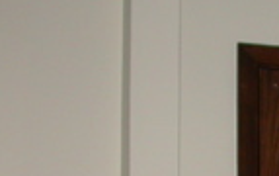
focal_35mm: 180
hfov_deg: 11.1
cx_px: 433
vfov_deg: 7.0
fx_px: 1371
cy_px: 399
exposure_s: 1/60
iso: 100
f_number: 2.6
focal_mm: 7.85
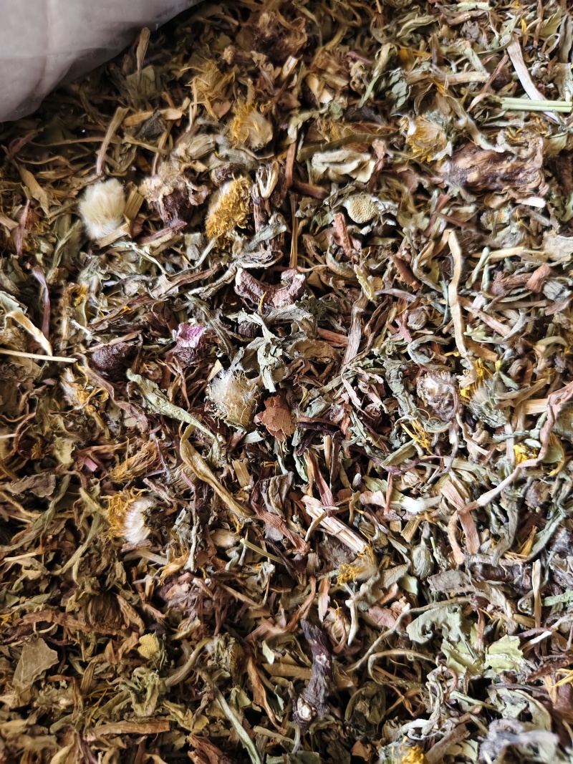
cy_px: 382
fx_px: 508
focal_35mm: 23
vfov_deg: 73.9
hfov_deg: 58.9
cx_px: 286
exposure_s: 1/250
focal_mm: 5.56
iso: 2484
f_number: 1.88
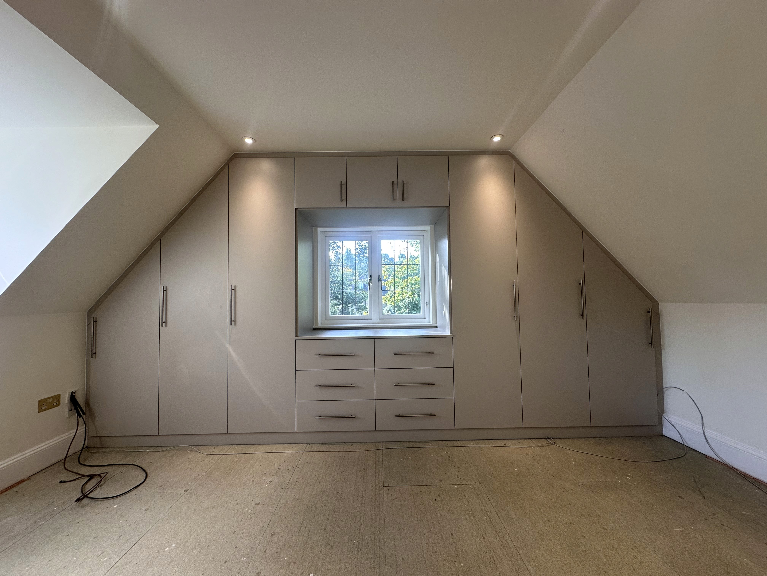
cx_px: 384
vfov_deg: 85.7
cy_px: 288
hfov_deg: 102.1
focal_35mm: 14
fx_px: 310
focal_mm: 2.22
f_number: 2.2
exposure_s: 1/100
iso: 80
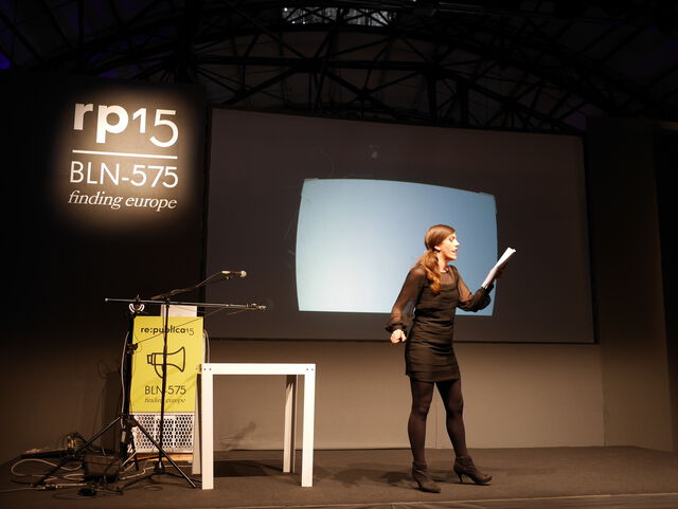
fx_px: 784
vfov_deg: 36.0
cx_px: 339
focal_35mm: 40
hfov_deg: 46.8
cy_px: 254
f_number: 1.7
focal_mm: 20
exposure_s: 1/60
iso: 200
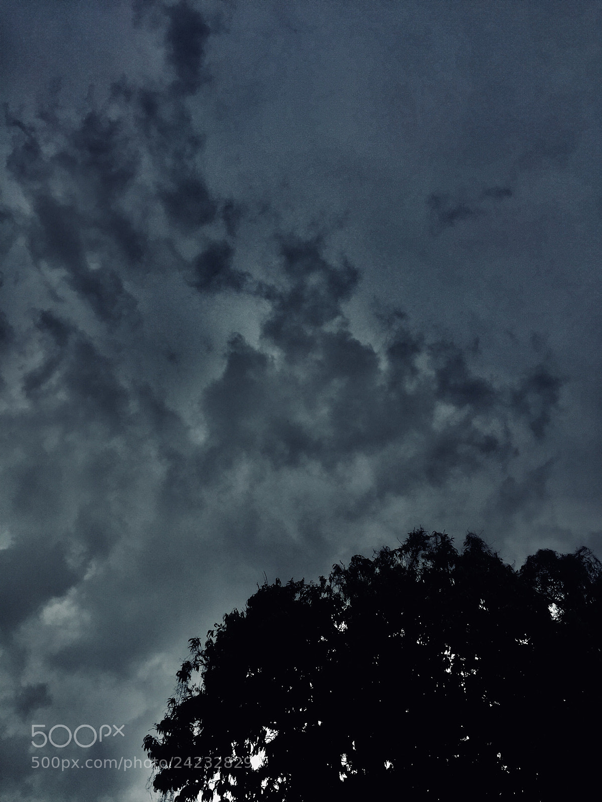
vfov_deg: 61.7
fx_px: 672
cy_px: 401
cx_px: 301
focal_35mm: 29
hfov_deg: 48.2
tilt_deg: +52.0
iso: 32
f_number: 2.2
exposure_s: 1/335
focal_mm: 4.15
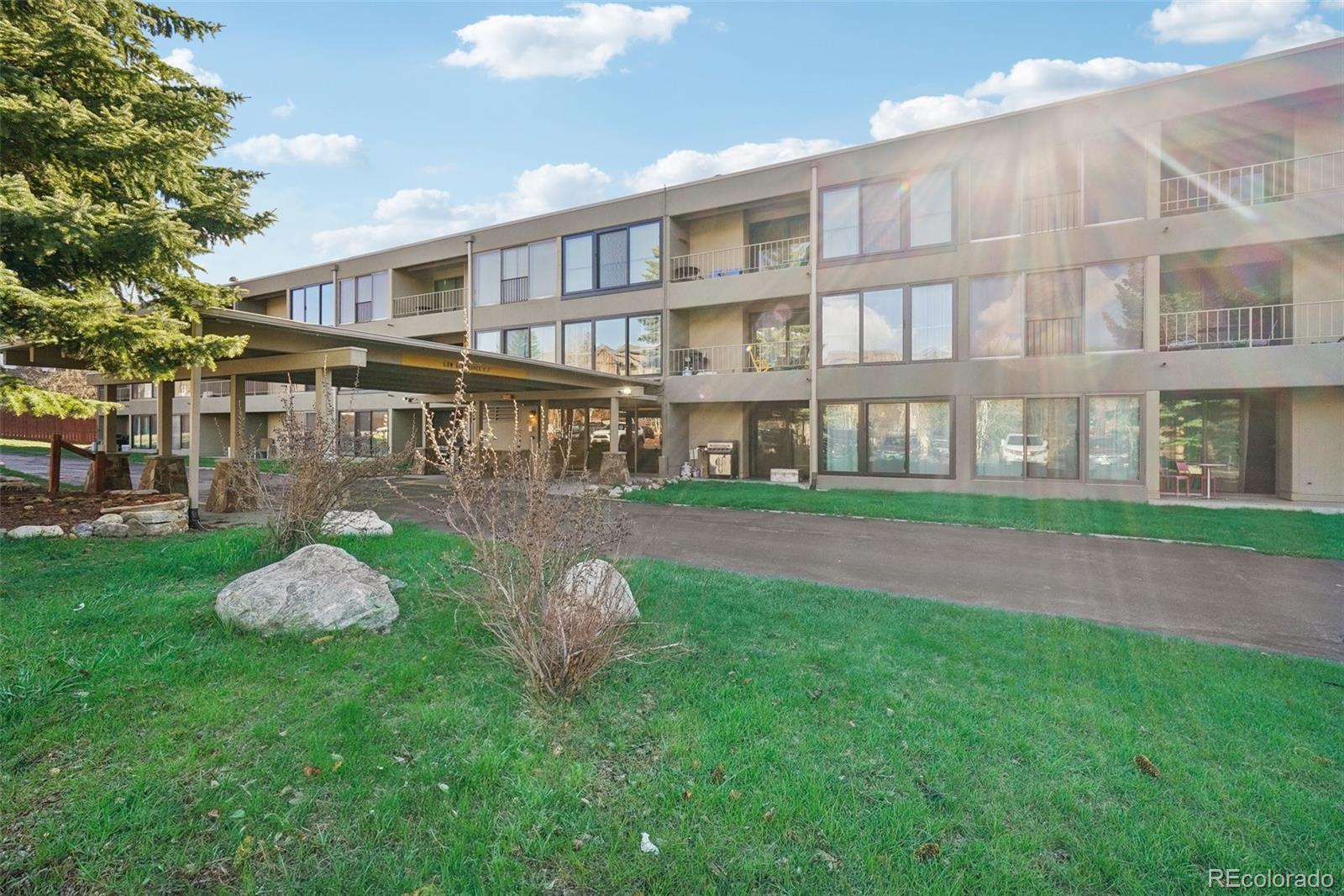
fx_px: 560
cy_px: 448
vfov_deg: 77.3
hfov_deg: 100.4
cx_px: 672
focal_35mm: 15
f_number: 8
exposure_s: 1/160
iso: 400
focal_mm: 10
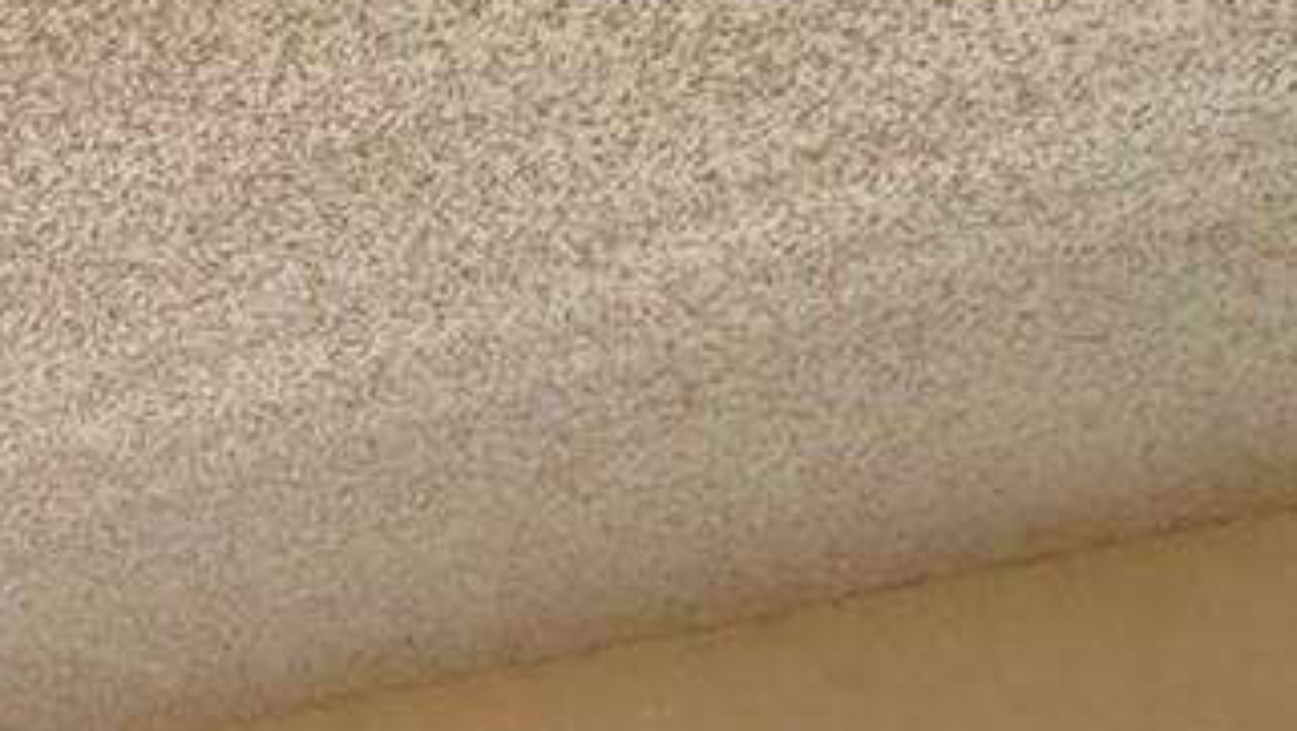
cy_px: 1846
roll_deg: -1.3
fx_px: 2615
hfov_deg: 22.5
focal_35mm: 76
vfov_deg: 12.1
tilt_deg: -8.6
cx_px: -687
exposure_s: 1/120
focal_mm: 2.22
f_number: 2.2
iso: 64
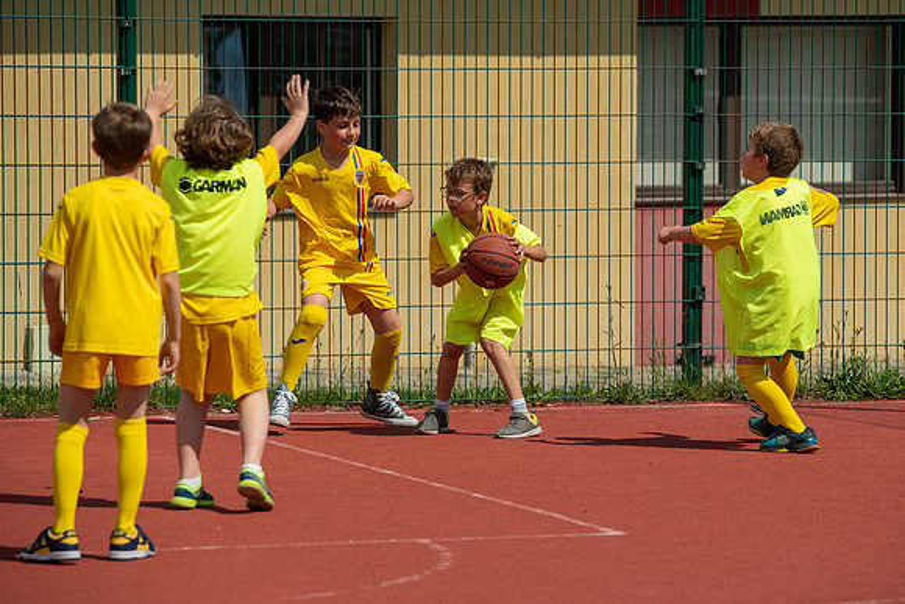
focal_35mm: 214
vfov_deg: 6.4
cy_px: 273
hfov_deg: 9.6
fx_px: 5372
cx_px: 504
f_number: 5.6
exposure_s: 1/2000
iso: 320
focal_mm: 190
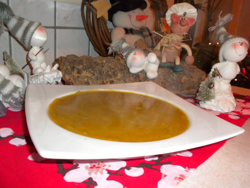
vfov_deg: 38.7
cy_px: 94
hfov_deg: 50.1
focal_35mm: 37
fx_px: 267
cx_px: 125
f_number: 3.5
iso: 400
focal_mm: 6.6
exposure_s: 1/30
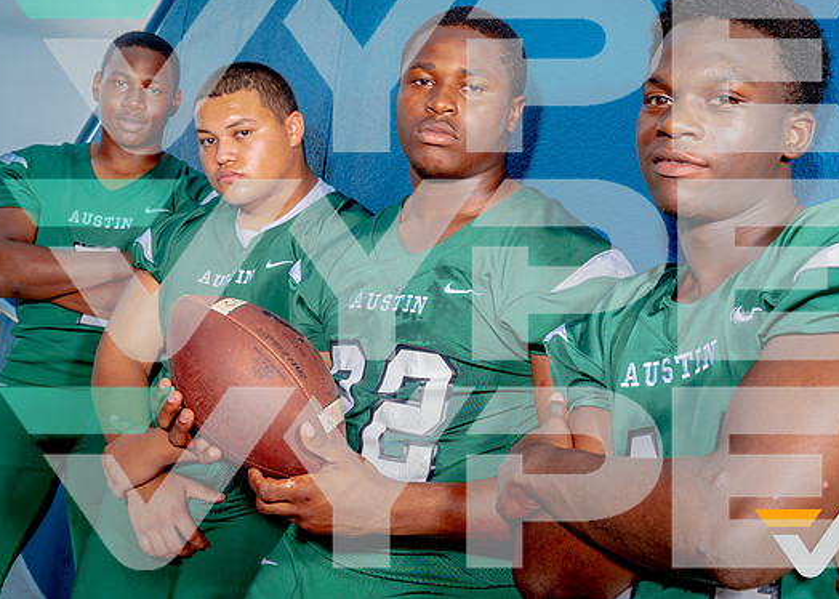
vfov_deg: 31.9
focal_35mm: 44
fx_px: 1048
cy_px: 271
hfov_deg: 43.6
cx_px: 457
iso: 100
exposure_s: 1/125
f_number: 8
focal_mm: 38
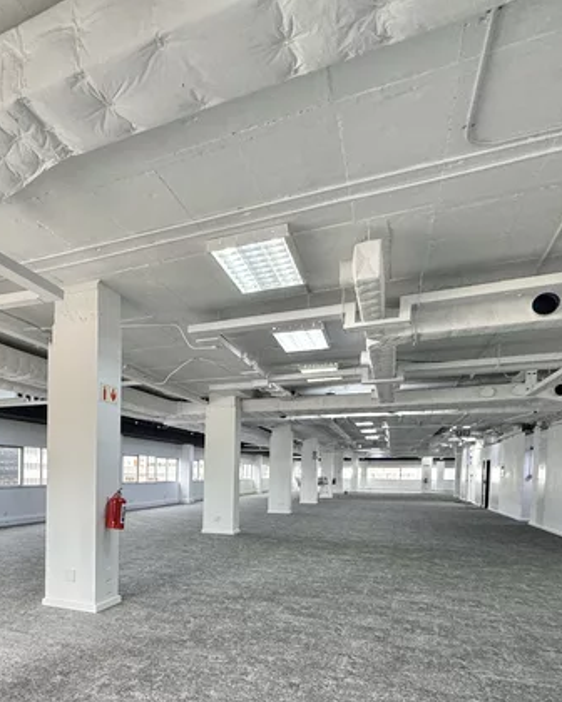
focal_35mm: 26
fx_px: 541
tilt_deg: -3.0
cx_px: 57
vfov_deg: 63.4
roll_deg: -0.5
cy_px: 498
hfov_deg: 49.1
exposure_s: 1/100
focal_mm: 2.22
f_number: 2.2
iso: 250
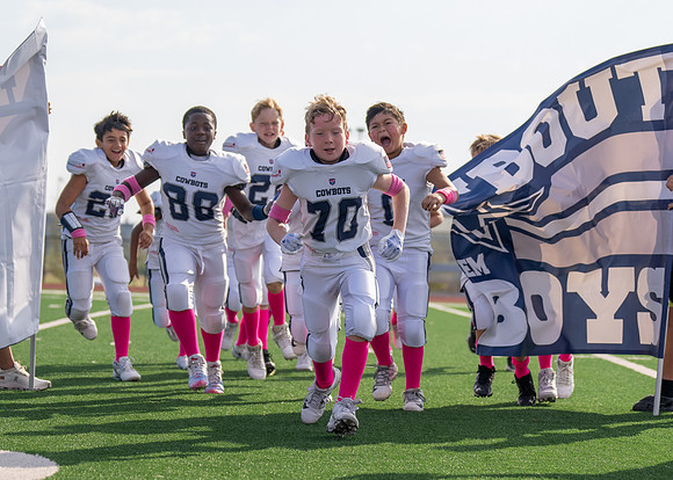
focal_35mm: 125
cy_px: 253
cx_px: 355
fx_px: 2388
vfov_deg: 11.5
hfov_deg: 16.0
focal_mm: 70
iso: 100
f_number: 2.8
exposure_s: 1/1250
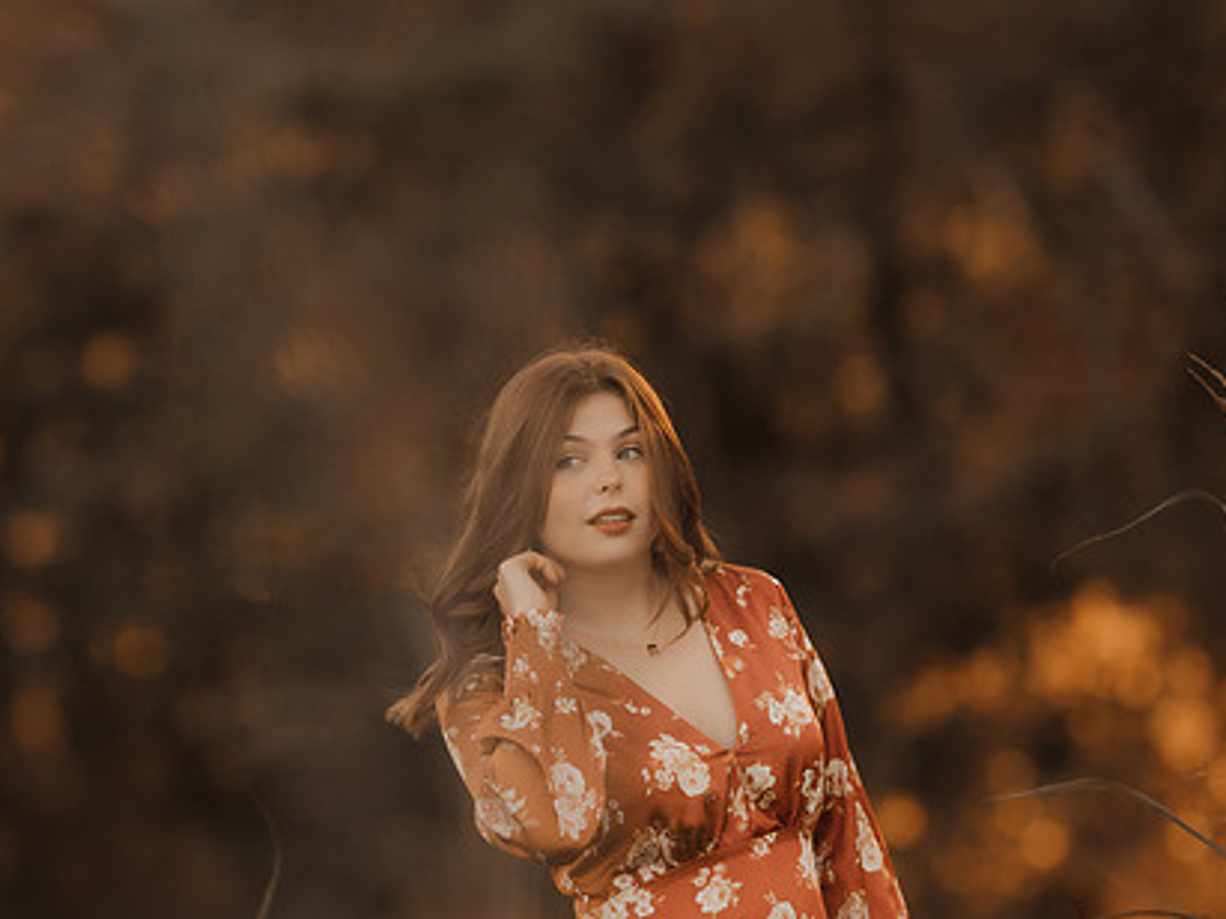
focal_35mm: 213
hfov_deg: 9.3
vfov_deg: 7.0
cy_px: 543
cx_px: 558
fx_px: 7542
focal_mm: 105
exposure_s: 1/500
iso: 125
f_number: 1.6
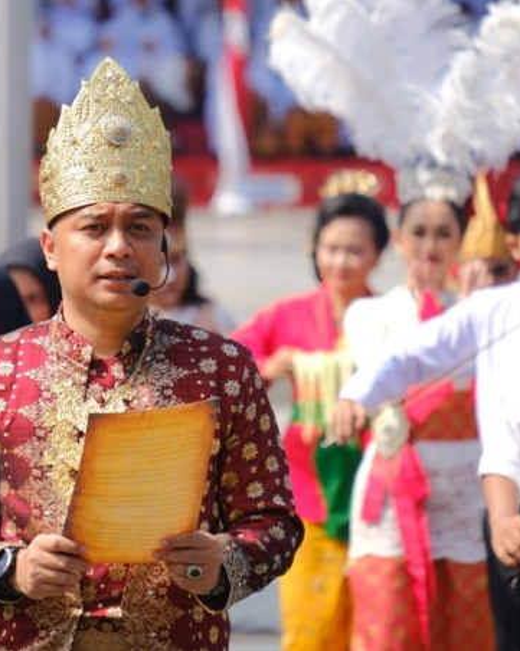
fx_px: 8165
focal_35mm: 424
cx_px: 137
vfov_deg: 4.6
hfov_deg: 3.6
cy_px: 326
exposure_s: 1/500
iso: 320
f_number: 4.8
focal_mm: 200
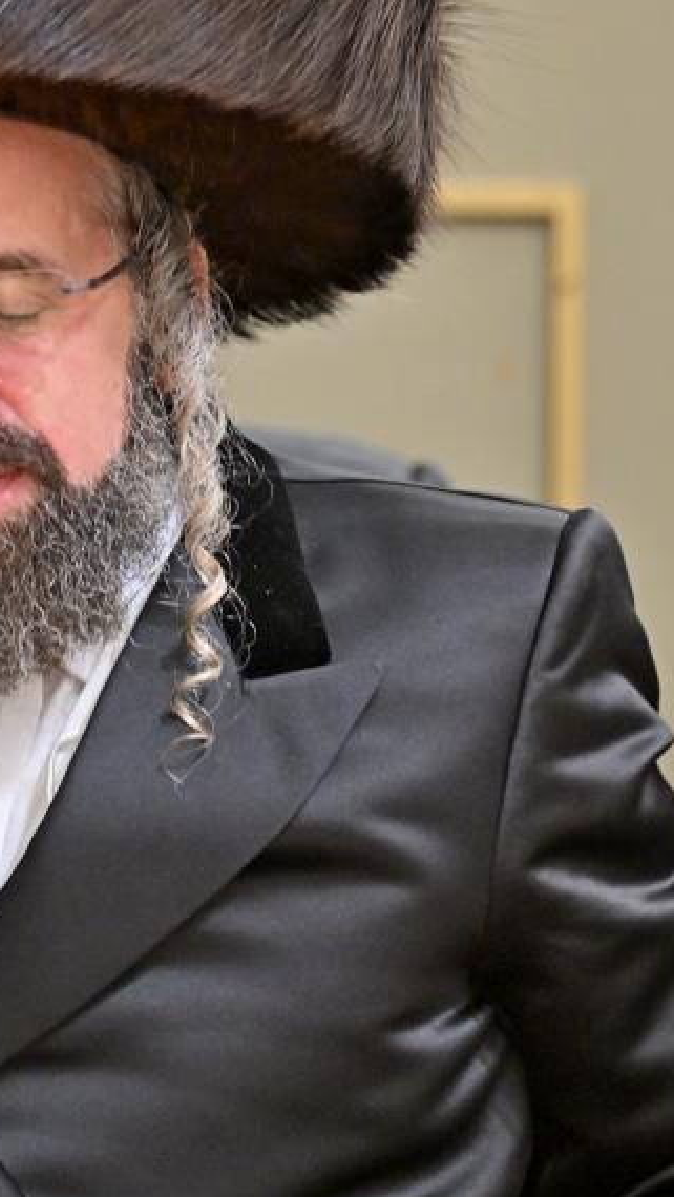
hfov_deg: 5.9
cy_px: 380
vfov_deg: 10.4
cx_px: 30
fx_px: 6571
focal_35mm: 207
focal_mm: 110
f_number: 4
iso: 1600
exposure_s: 1/250
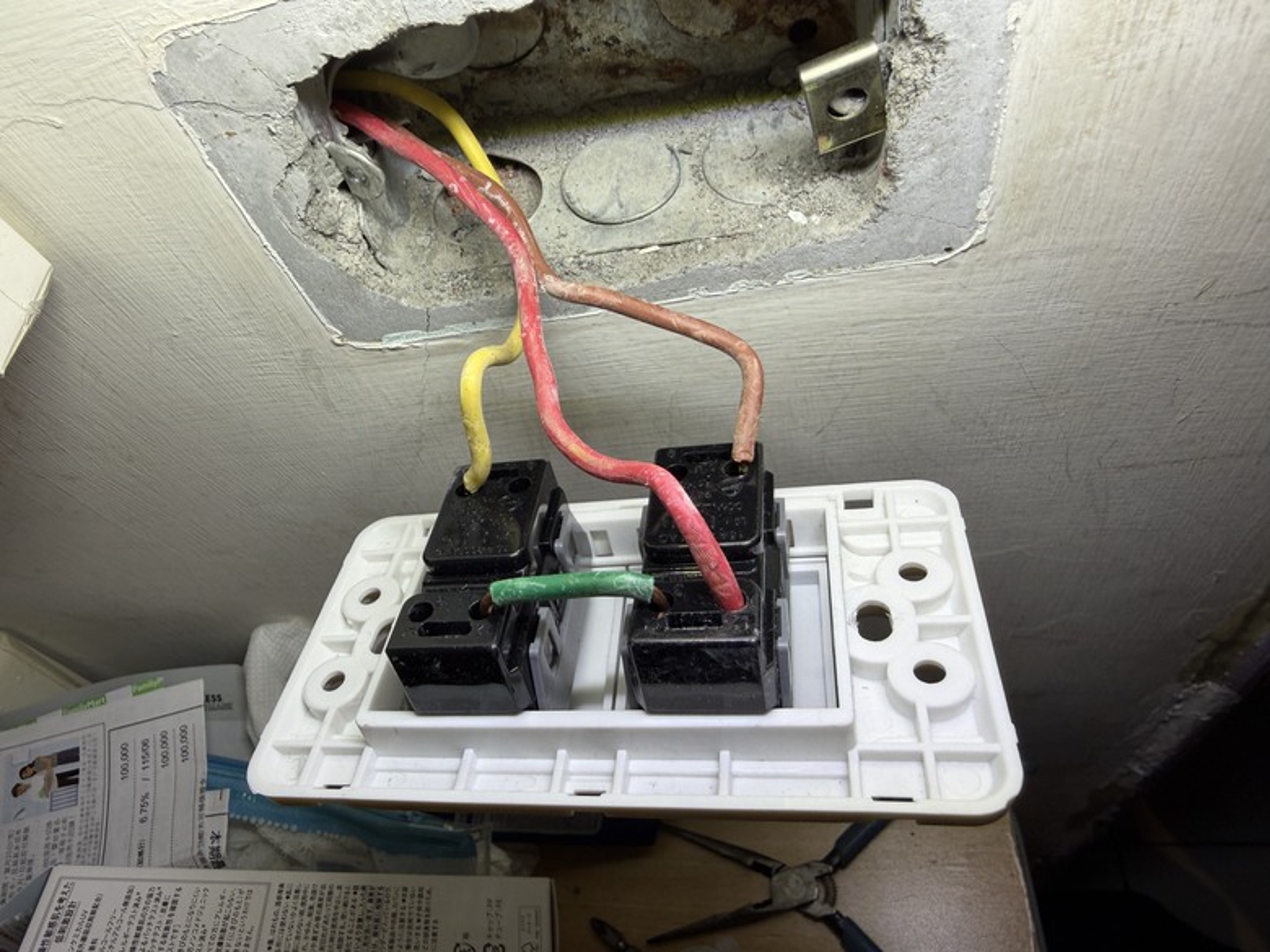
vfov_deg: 56.8
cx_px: 635
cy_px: 476
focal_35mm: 24
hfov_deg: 71.6
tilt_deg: -53.6
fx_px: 881
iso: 50
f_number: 2.2
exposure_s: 1/120
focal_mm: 2.22
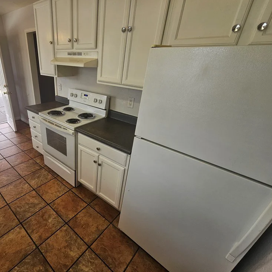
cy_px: 136
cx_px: 89
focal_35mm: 16
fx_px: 142
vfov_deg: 87.4
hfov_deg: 84.2
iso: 50
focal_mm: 2.2
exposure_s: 1/120
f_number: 2.2
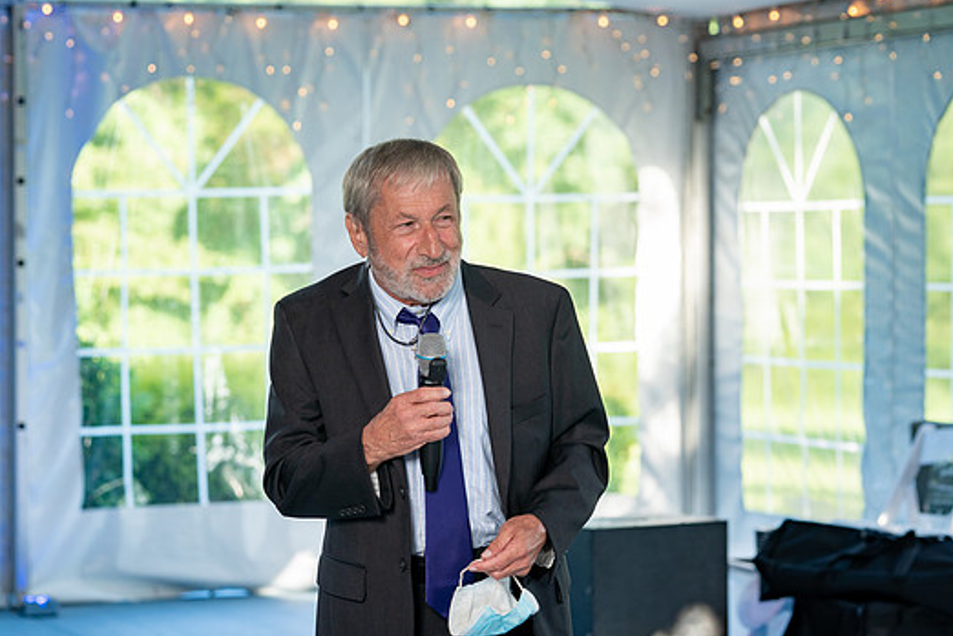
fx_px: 2726
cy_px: 344
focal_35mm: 103
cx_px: 433
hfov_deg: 19.8
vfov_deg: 13.3
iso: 320
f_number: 4
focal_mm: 89
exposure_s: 1/200
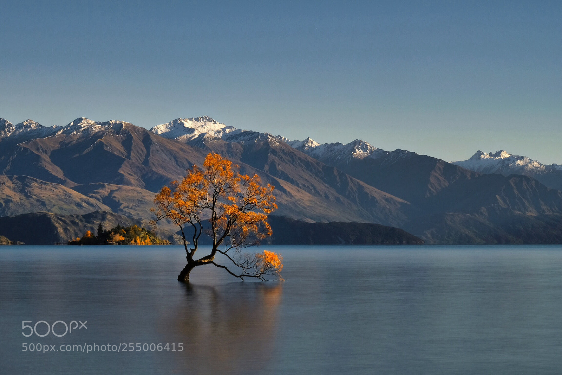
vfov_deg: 21.2
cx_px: 281
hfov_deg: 31.4
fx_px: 999
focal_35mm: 64
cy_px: 188
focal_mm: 42.5
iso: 100
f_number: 22
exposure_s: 4.5
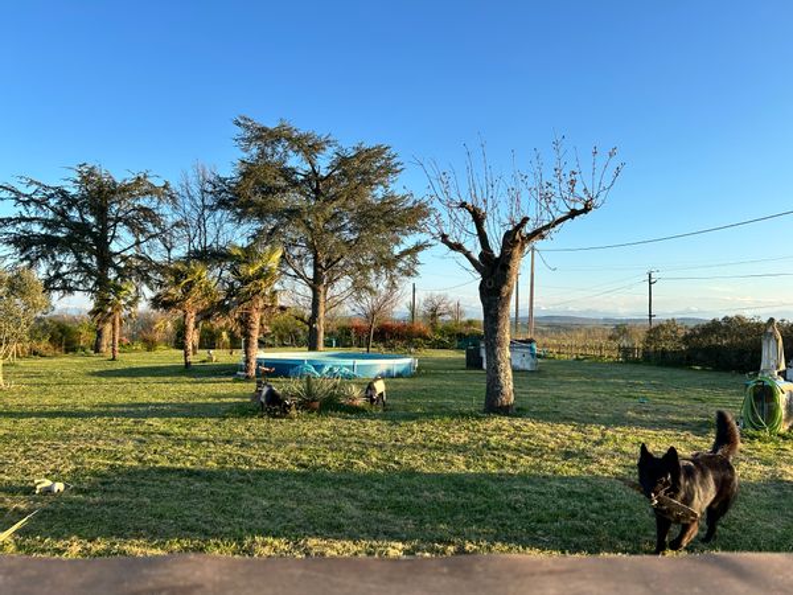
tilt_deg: +1.4
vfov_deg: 53.1
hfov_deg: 67.3
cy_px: 298
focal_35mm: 26
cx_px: 396
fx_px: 596
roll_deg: -0.6
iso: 50
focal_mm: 5.7
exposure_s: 1/1377
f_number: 1.5
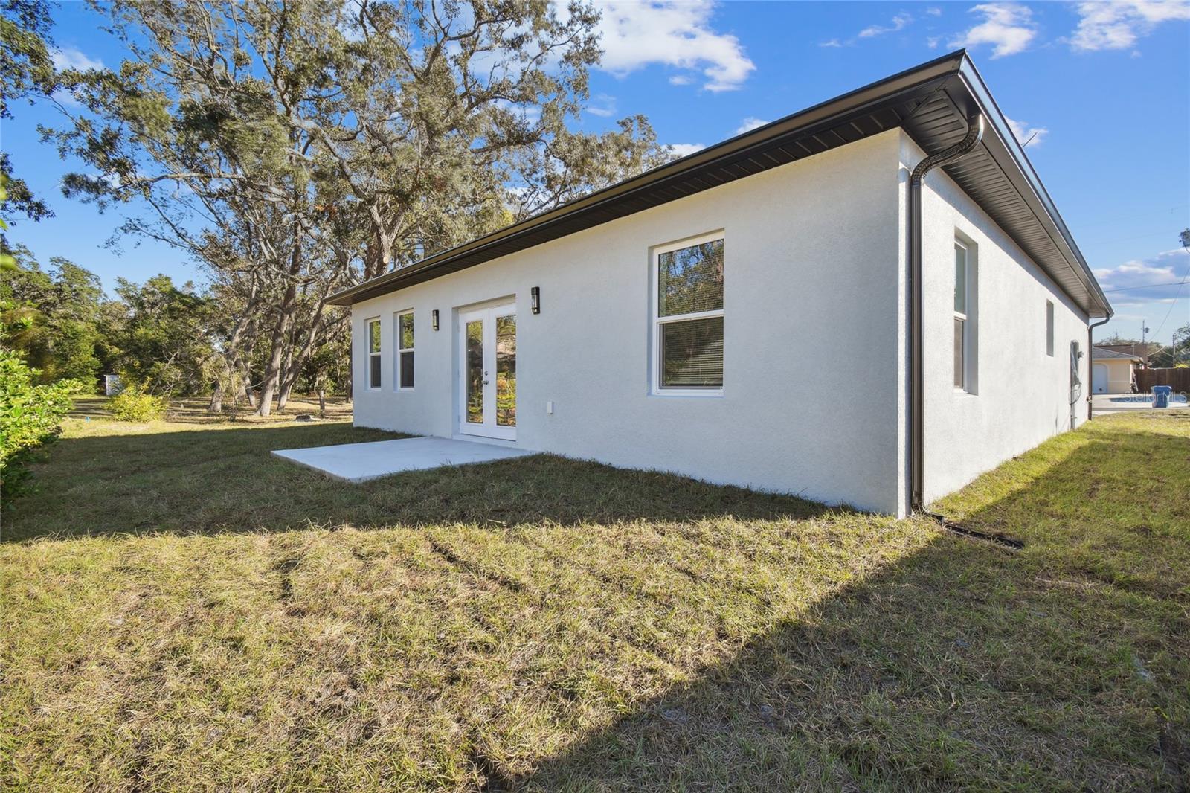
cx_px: 595
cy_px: 396
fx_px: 496
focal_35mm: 15
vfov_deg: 77.3
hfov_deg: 100.4
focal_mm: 10
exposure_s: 1/60
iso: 100
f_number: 7.1
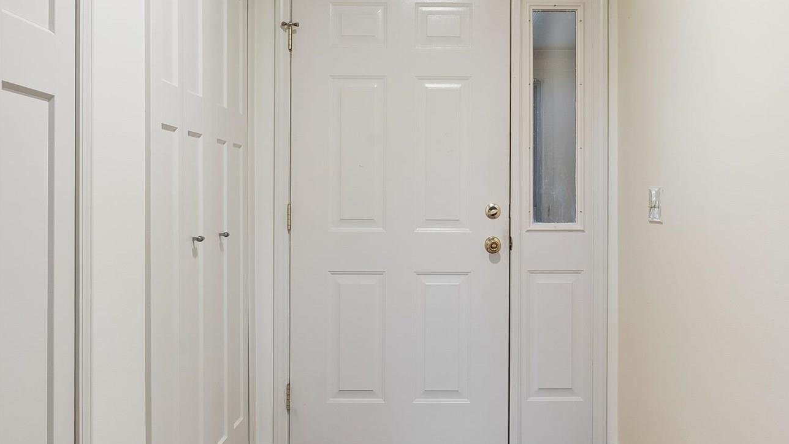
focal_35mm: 40
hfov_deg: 50.4
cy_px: 215
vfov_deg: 29.7
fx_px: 837
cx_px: 441
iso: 200
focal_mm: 16
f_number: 11
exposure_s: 1/2.5
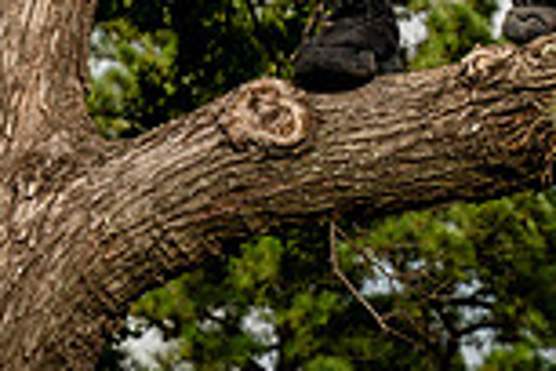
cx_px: 280
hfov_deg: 10.0
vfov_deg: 6.4
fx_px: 3181
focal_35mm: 206
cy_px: -422
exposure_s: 1/800
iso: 200
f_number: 8
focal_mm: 70
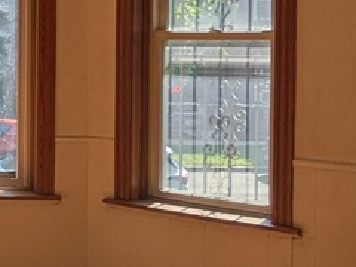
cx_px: -122
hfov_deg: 20.9
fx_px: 864
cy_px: 61
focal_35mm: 84
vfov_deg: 17.5
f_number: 2.2
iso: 44
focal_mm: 1.85
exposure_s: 1/587
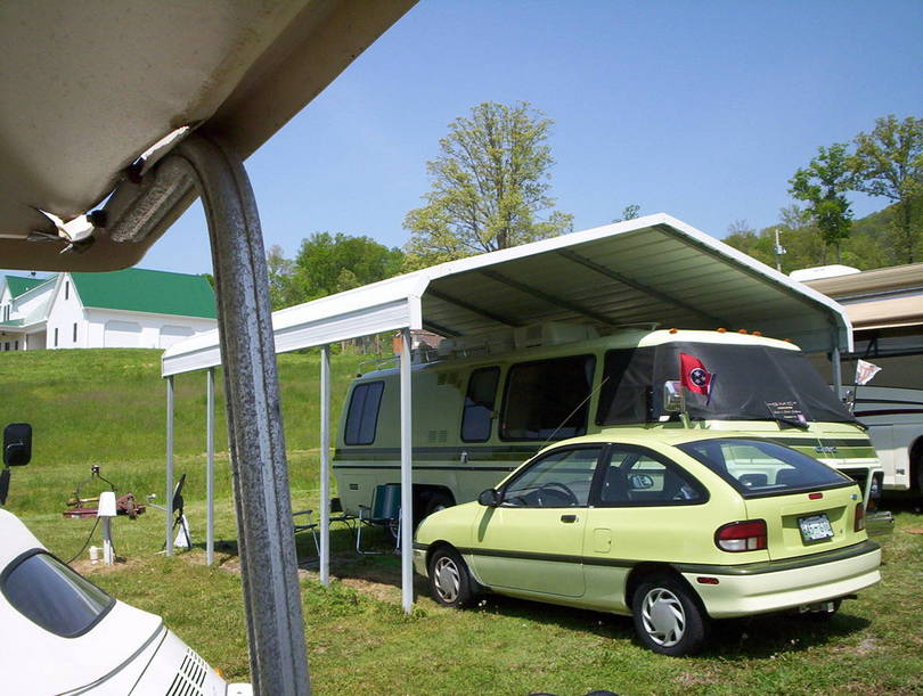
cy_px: 348
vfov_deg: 37.8
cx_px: 462
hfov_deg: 48.9
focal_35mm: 38
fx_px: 1015
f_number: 4.5
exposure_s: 1/750
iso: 100
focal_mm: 4.99
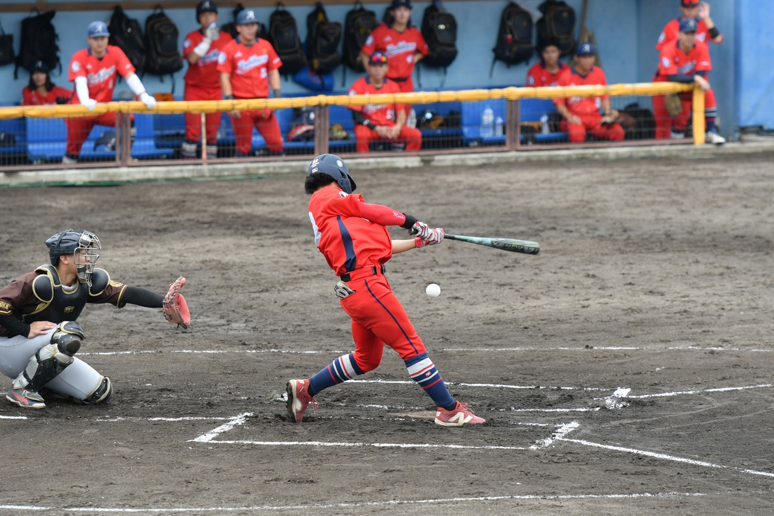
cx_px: 387
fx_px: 5804
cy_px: 258
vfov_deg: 5.1
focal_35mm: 270
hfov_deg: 7.6
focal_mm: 180
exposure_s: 1/2000
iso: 720
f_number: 4
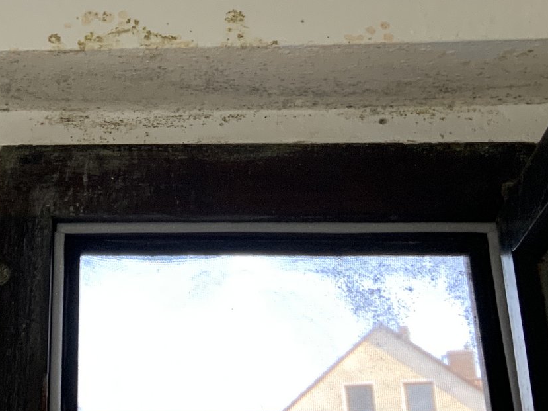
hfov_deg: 27.0
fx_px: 1108
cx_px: 81
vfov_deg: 20.4
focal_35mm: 70
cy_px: 15
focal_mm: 3
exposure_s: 1/82
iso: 64
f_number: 1.8
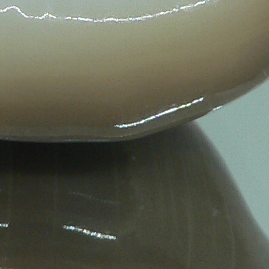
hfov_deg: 12.2
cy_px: -11
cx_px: 40
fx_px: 1248
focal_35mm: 142
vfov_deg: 12.1
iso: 80
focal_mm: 4.6
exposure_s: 1/60
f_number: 2.8
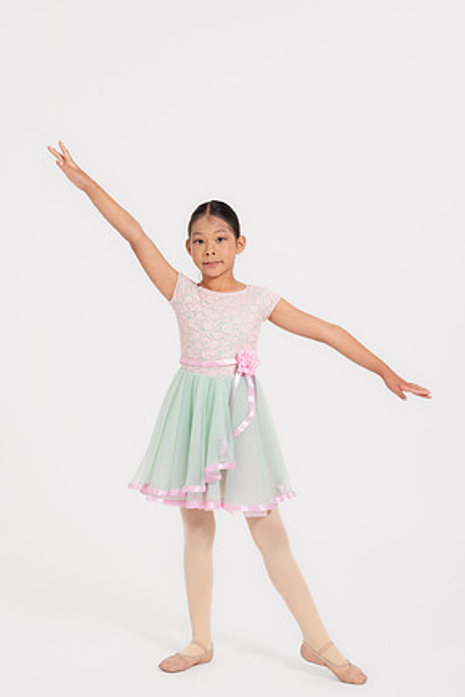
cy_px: 357
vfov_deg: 33.9
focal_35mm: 59
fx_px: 1143
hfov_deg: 23.0
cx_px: 228
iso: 500
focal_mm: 57
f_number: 10
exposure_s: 1/125
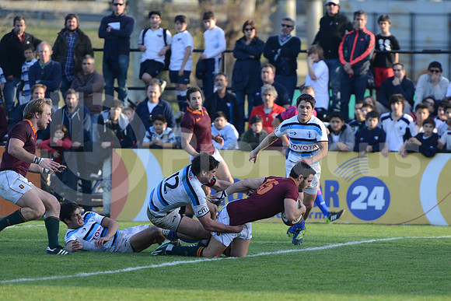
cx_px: 226
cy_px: 150
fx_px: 3383
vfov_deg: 5.1
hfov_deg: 7.6
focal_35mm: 270
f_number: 4
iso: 640
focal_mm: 270
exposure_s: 1/500
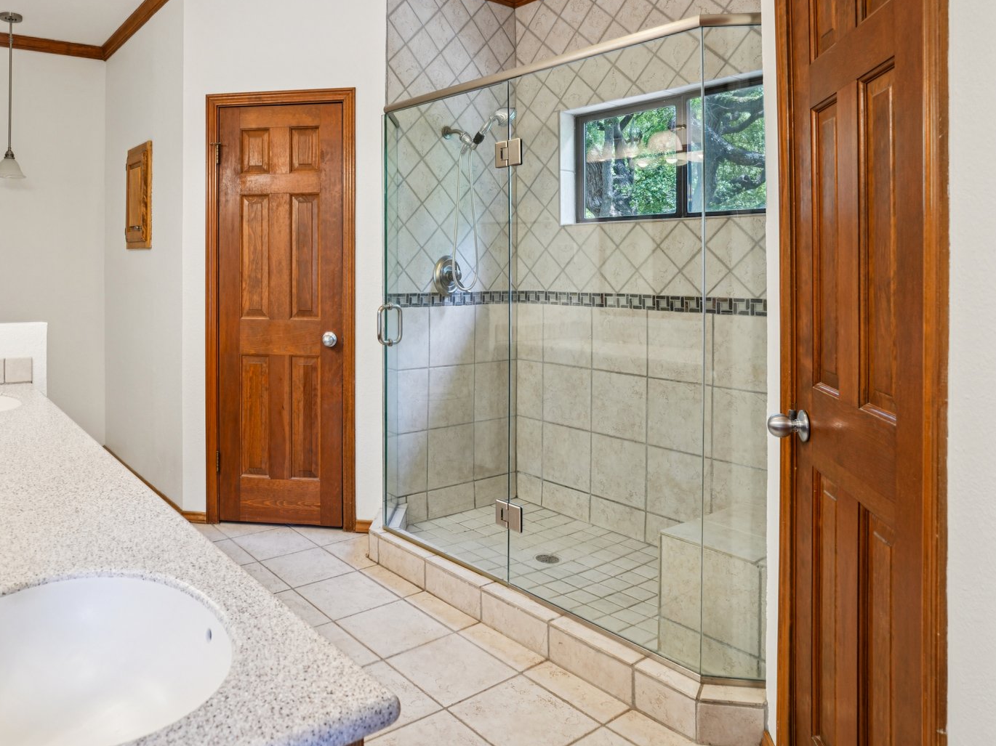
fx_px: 662
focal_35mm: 23
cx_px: 355
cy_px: 289
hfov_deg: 72.3
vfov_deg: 58.3
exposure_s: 1/10
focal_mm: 16
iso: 400
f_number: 8
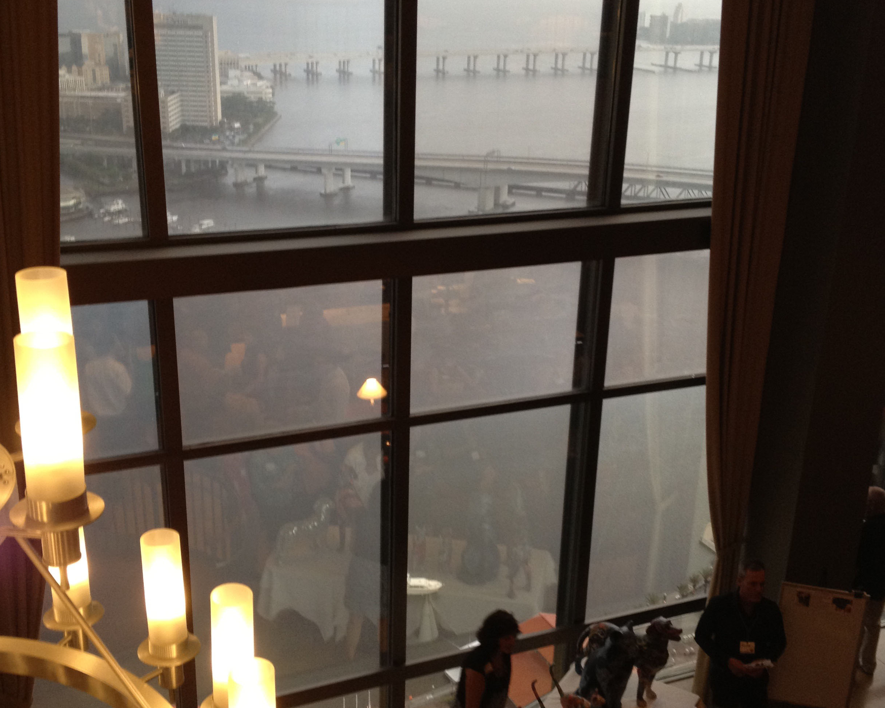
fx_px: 1205
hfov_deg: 40.3
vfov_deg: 32.7
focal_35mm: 46
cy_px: 406
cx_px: 440
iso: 125
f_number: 2.4
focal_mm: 4.28
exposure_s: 1/20
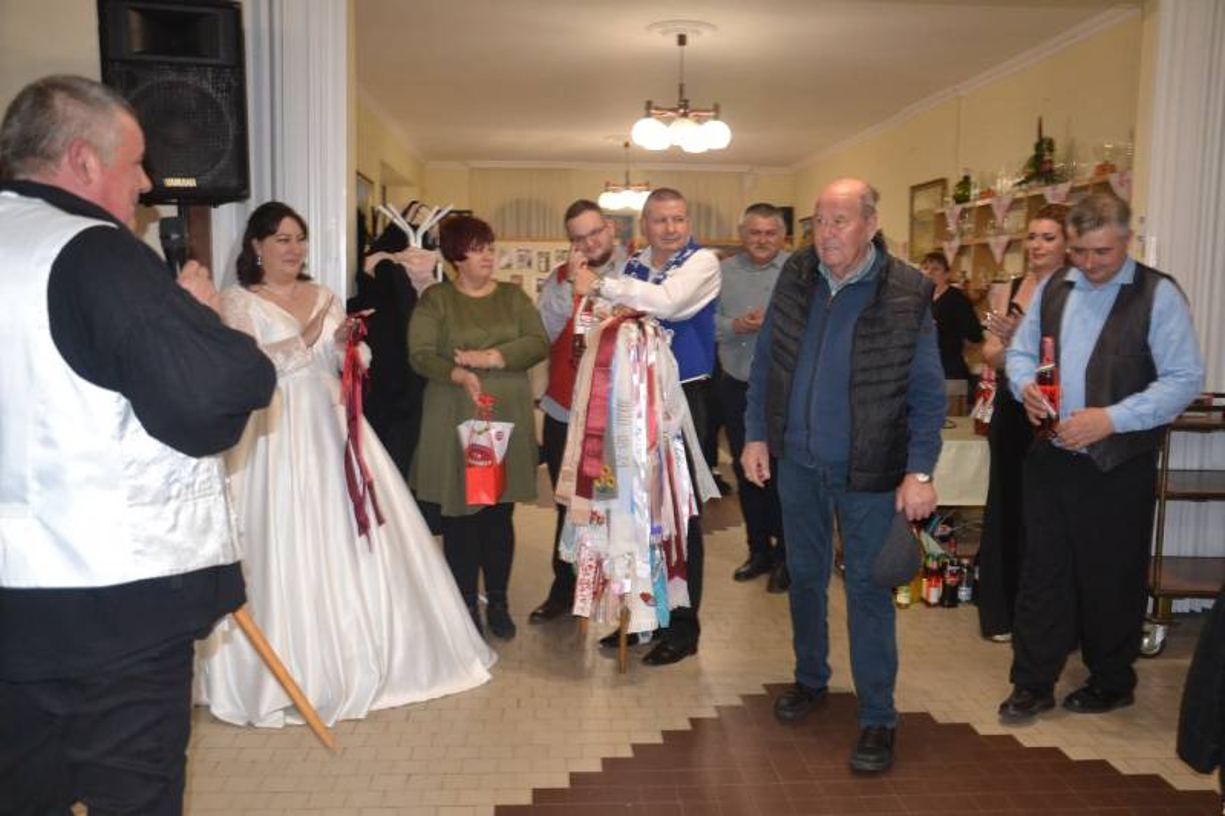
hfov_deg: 57.2
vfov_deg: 40.0
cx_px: 612
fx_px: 1123
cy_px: 408
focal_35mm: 33
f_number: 3.8
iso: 2000
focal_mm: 22
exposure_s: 1/60
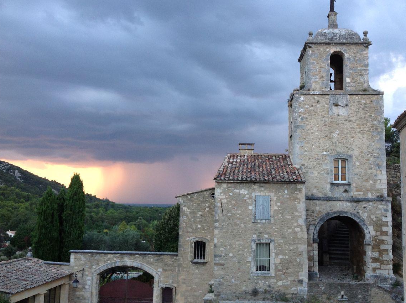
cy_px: 140
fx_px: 503
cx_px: 227
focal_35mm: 43
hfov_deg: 43.8
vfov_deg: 33.5
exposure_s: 1/40
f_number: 2.4
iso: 50
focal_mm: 4.28
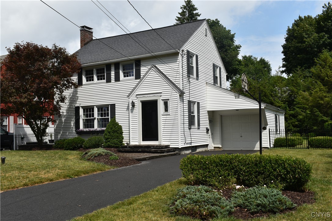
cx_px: 166
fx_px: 332
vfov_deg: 36.9
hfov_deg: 53.1
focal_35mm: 36
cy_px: 110
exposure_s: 1/320
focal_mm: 24
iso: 100
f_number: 9
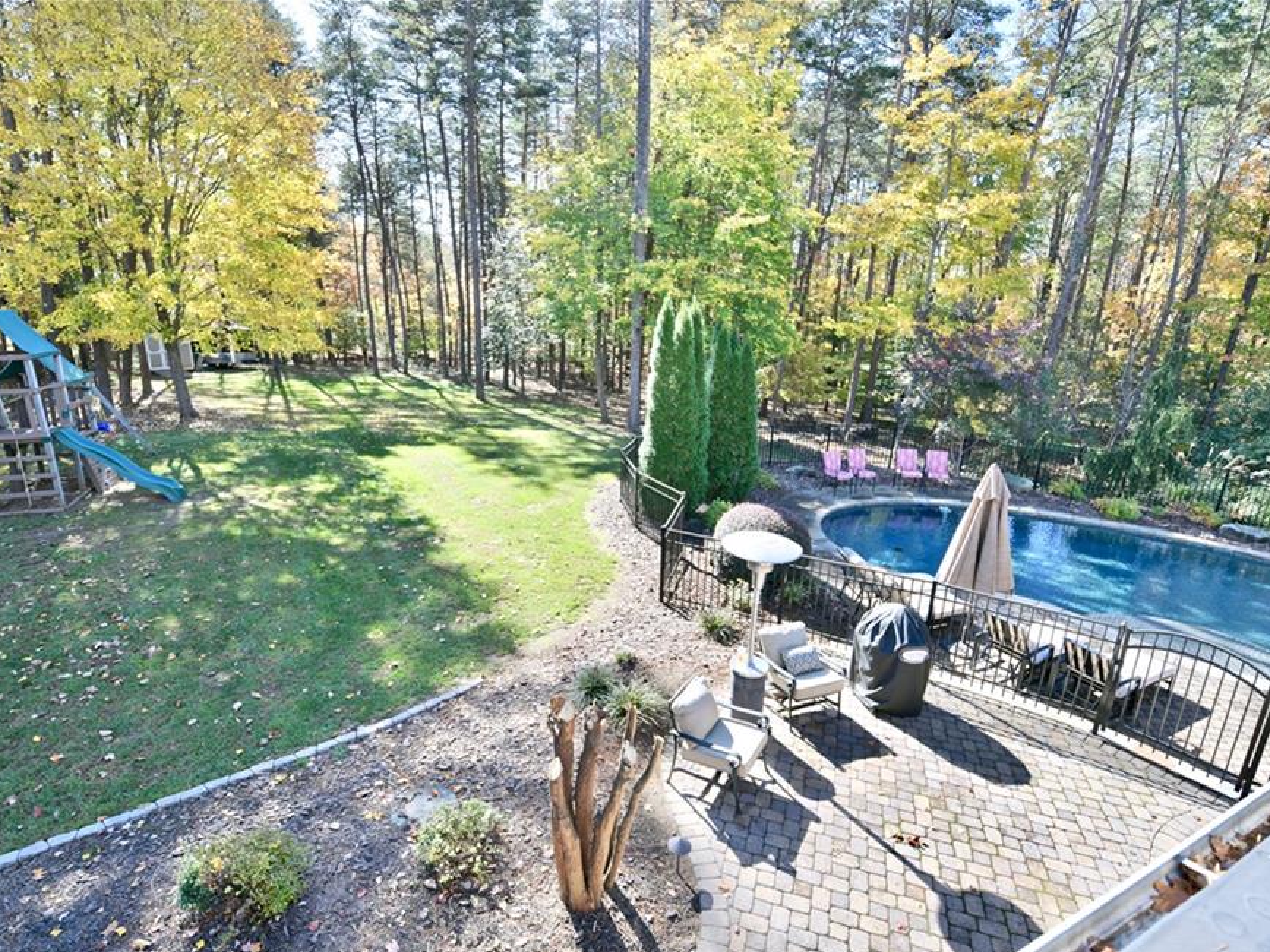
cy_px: 497
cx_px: 620
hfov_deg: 91.0
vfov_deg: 74.7
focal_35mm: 17
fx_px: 624
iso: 100
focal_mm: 15
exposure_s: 1/400
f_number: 2.8
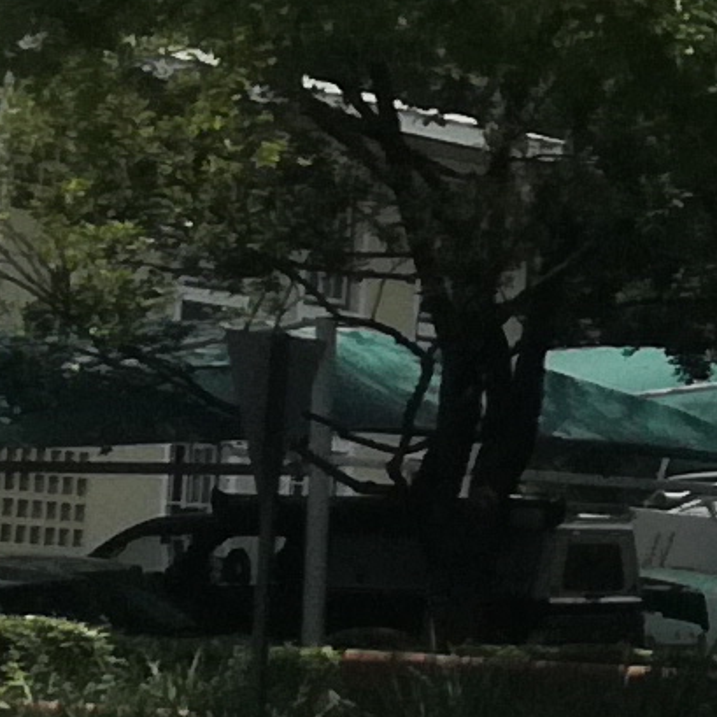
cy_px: 514
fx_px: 5694
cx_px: 2361
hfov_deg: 6.4
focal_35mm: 243
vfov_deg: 7.2
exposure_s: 1/1587
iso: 50
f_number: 2
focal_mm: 3.79
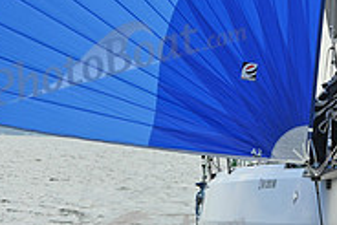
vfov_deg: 3.1
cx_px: 342
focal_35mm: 441
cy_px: 129
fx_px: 4131
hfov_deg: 4.7
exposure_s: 1/1250
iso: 320
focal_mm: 140
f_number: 9
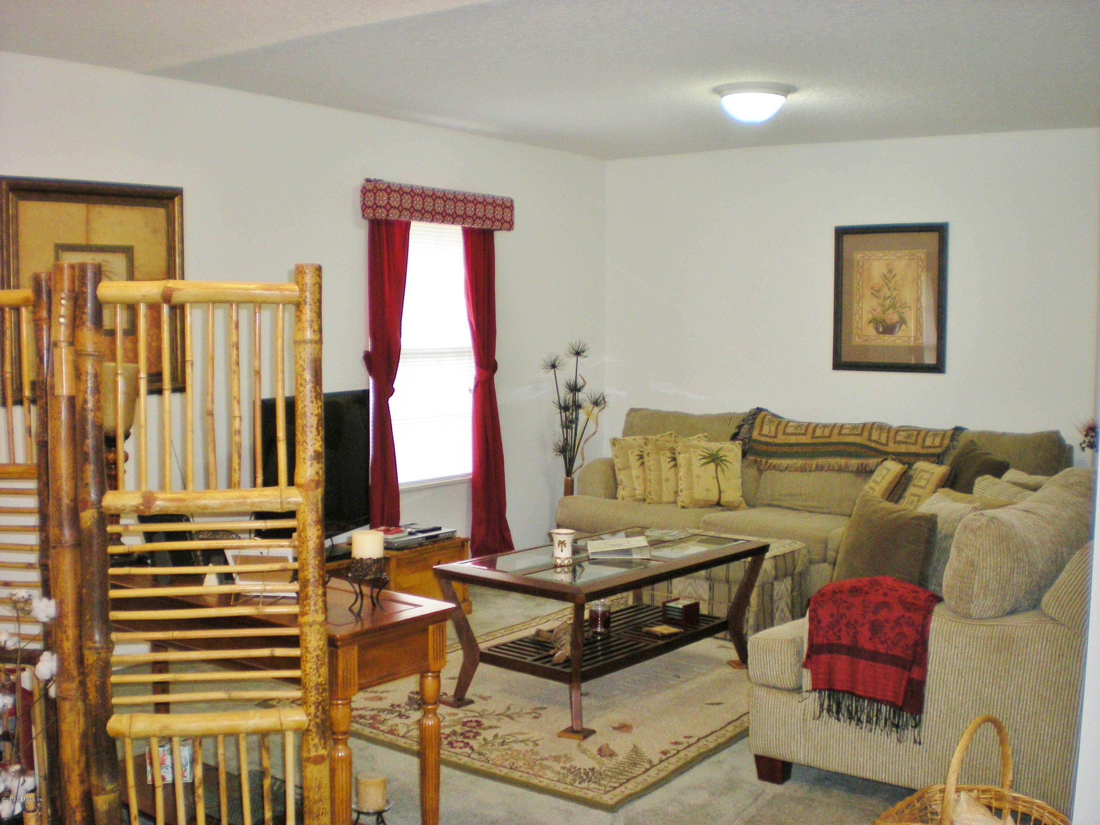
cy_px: 412
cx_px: 550
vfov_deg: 37.7
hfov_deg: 49.0
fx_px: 1208
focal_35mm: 38
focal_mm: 6.3
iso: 140
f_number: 3.1
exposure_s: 1/30
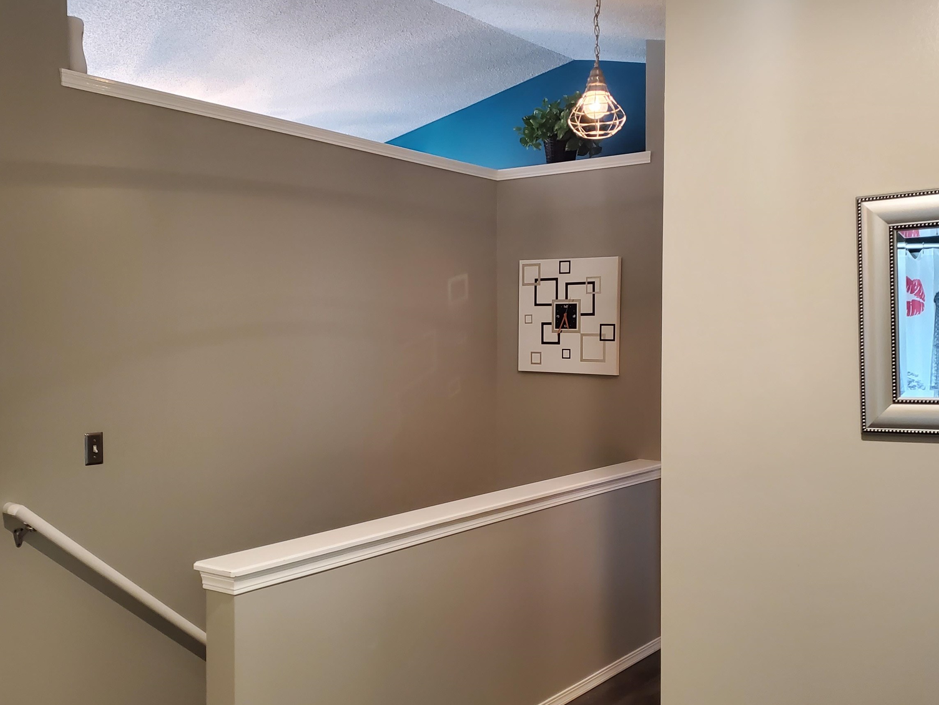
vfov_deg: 40.7
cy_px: 379
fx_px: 950
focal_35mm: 35
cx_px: 493
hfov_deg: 52.6
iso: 250
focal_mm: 4.3
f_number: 1.5
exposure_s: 1/40
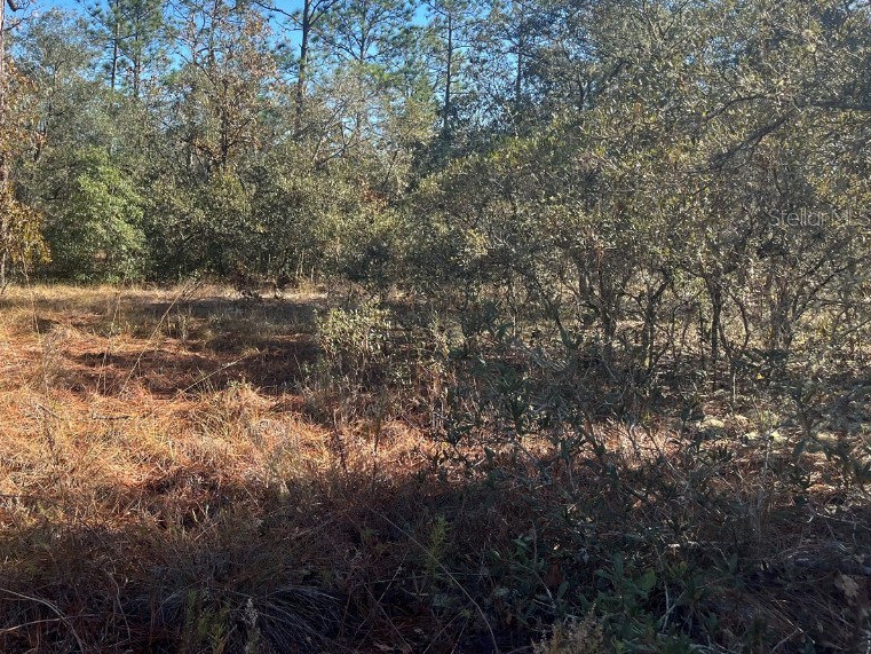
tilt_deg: -1.7
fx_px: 881
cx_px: 290
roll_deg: -3.0
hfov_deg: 51.6
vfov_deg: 40.2
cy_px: 216
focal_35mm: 35
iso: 50
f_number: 1.6
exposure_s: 1/1140
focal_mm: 5.1
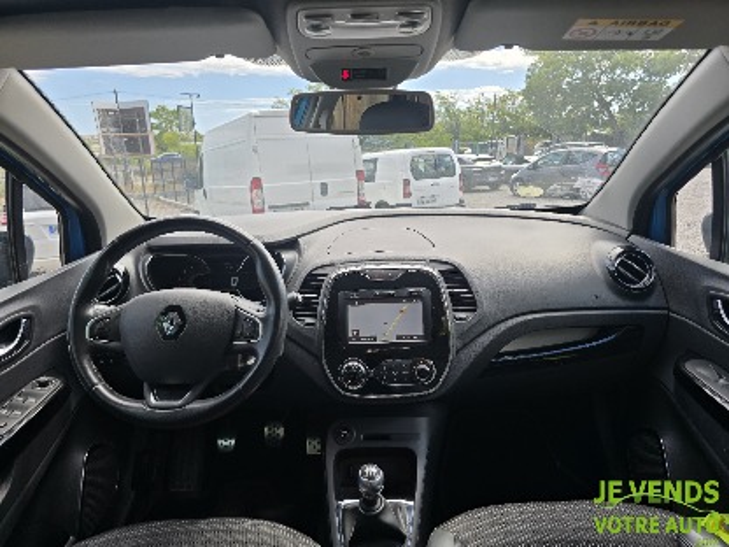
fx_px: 484
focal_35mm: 23
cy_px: 274
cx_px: 364
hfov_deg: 73.9
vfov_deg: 58.9
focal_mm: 6.3
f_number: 1.7
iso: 12
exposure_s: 1/217
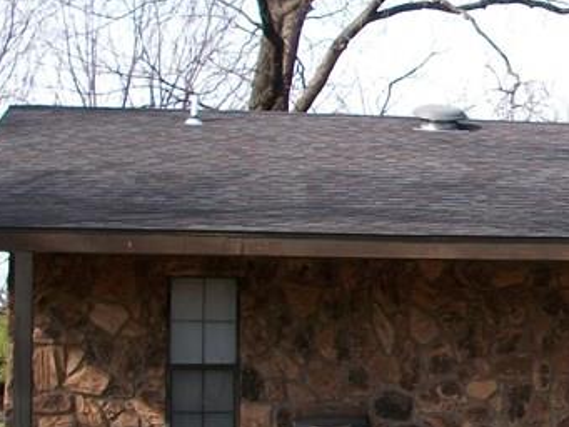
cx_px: 656
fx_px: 1727
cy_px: 277
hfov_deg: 17.9
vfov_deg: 14.1
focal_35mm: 105
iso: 80
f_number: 3.1
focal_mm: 6.3
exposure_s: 1/320
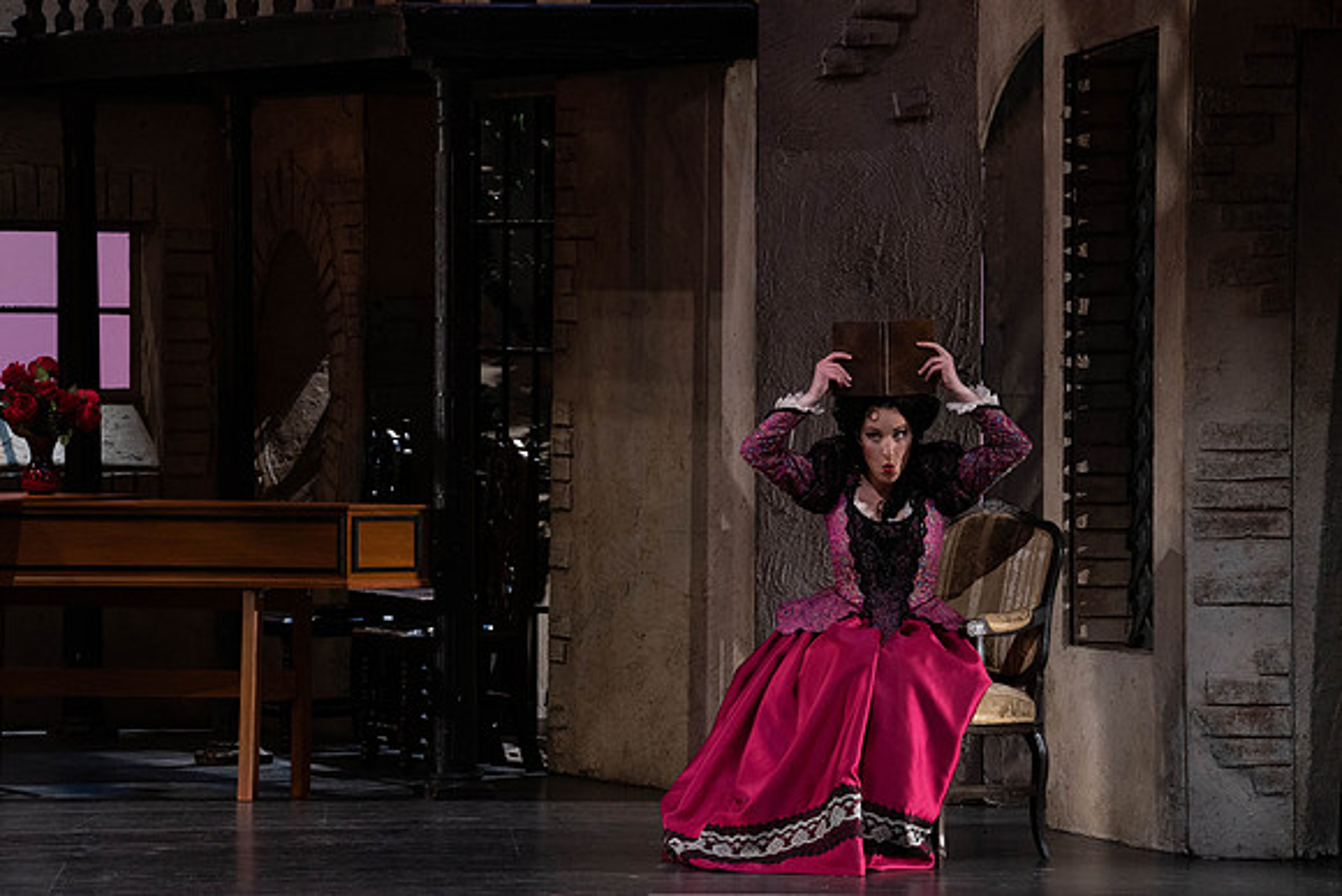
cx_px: 671
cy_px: 448
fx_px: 7457
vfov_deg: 6.9
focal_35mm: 200
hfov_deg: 10.3
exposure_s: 1/250
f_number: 8
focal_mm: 200
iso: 3200
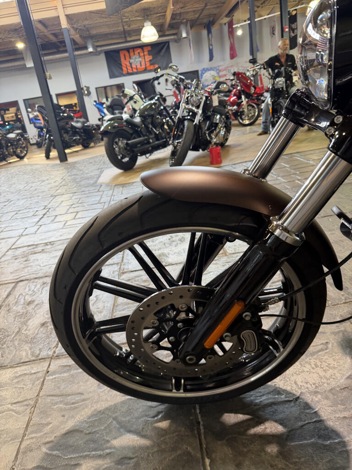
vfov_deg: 71.6
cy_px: 235
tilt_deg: -20.0
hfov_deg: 56.8
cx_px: 176
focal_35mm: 24
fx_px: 325
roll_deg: +9.1
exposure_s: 1/60
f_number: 1.78
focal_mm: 6.76
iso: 125
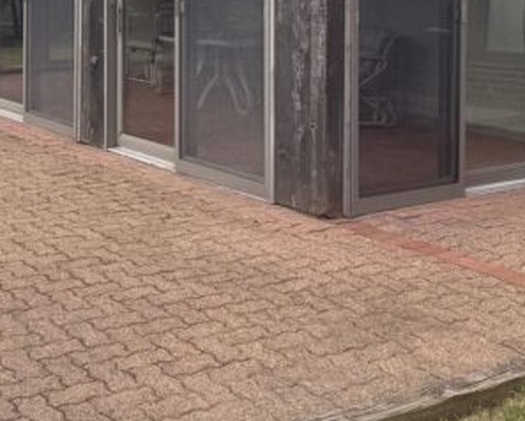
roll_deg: -0.1
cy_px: -4
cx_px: 51
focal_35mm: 63
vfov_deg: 23.2
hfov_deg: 28.8
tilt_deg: -2.9
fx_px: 980
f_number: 1.78
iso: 80
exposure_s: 1/2611
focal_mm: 6.76
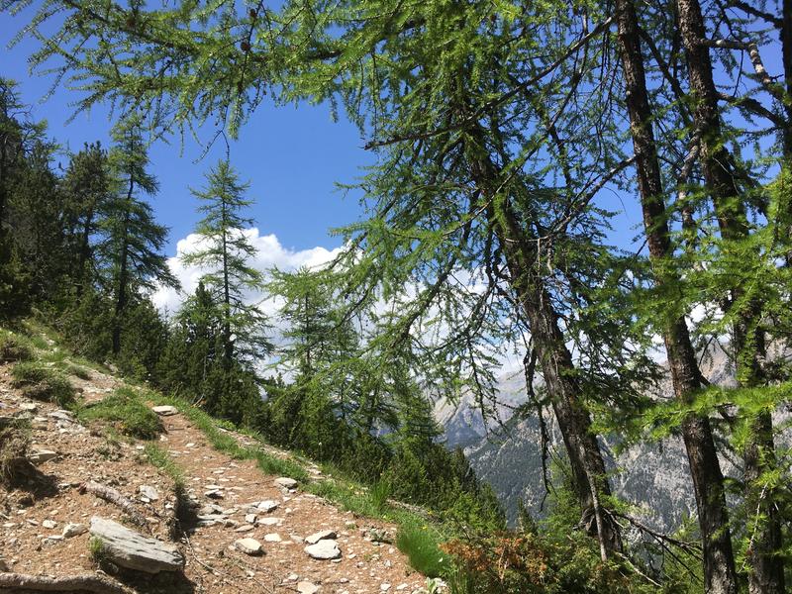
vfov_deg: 48.2
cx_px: 396
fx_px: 664
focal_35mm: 29
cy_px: 297
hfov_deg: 61.7
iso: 25
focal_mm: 4.15
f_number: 2.2
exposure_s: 1/1326
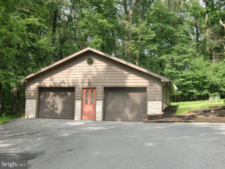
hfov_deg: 46.8
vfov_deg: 36.0
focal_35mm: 40
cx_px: 112
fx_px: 260
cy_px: 84
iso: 64
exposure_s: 1/200
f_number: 3.8
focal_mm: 7.1
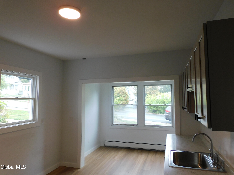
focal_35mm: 24
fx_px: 162
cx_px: 117
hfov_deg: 71.6
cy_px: 88
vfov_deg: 56.8
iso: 125
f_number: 3.3
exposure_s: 1/40
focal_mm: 4.3
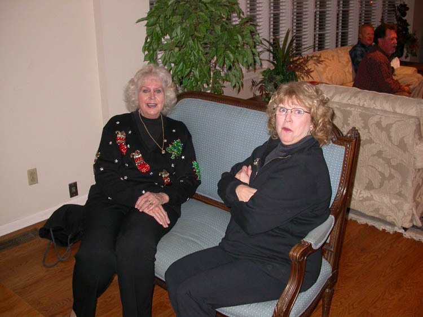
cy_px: 158
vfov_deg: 37.7
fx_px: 465
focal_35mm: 38
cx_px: 212
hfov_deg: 49.0
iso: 200
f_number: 2.6
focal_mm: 7.85
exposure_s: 1/60
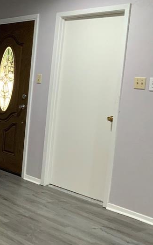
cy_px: 115
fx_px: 400
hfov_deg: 18.9
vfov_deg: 34.0
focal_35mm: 60
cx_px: -81
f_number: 1.8
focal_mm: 3
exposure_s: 1/60
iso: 160
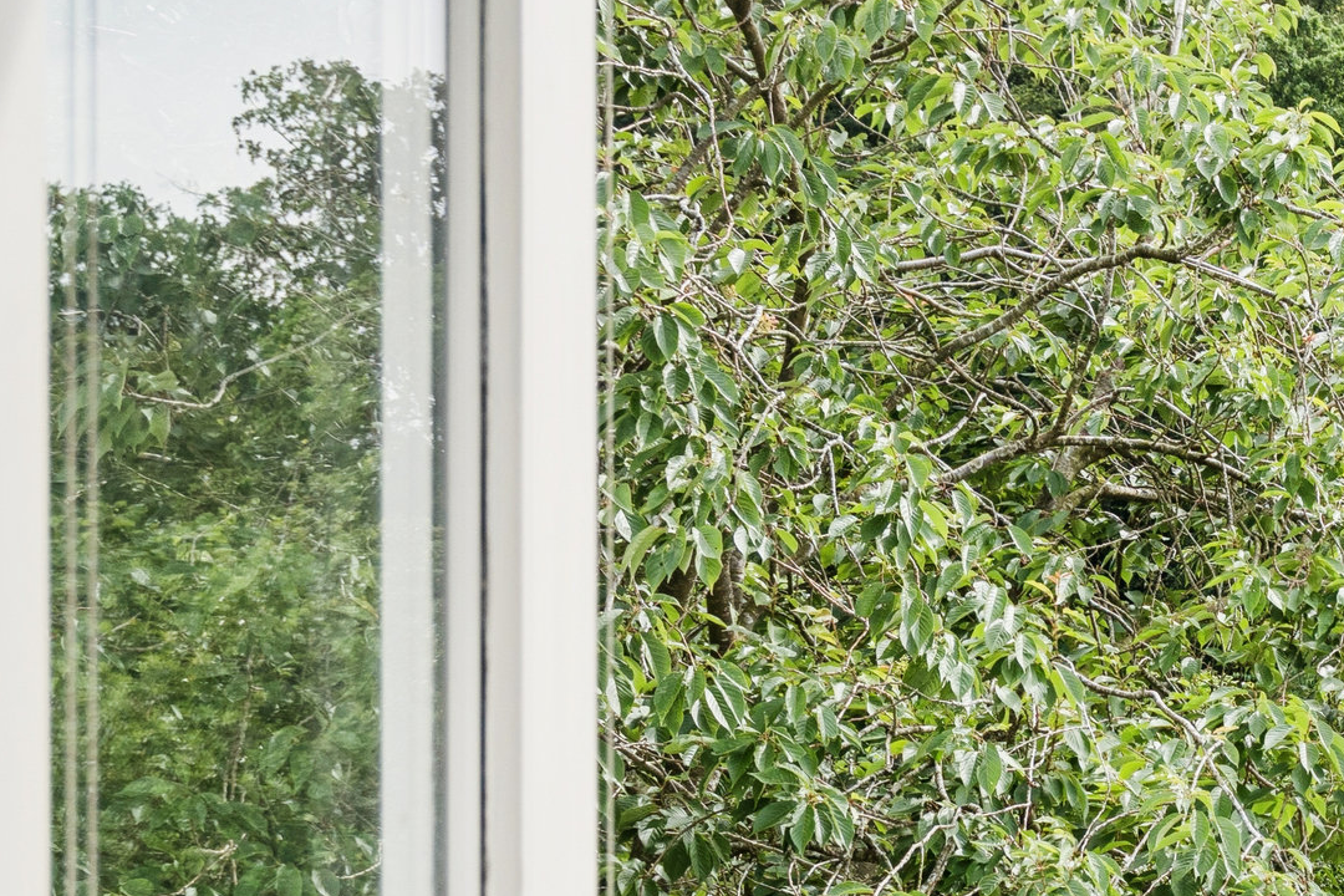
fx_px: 3733
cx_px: 1615
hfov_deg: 19.2
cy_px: 1010
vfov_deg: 13.4
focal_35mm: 100
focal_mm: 24
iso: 200
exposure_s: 1/400
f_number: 5.6
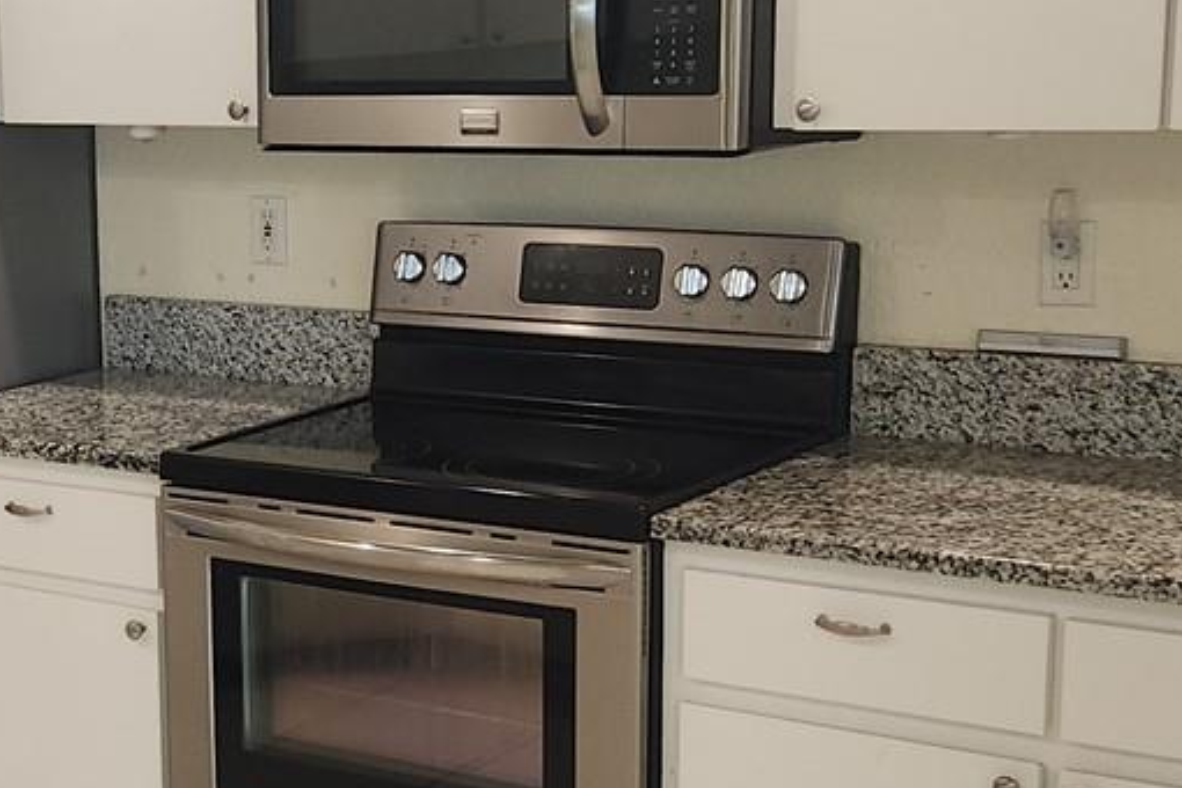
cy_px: 496
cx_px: 5
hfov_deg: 25.7
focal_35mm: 75
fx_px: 2462
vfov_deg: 18.2
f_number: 1.8
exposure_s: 1/60
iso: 80
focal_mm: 5.4
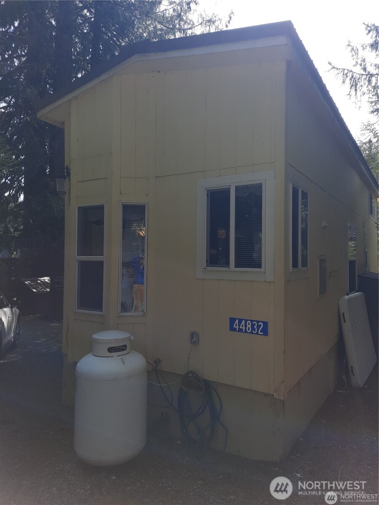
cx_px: 190
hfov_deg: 54.9
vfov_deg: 69.4
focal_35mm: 25
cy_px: 252
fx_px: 365
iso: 32
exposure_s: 1/210
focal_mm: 4.6
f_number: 2
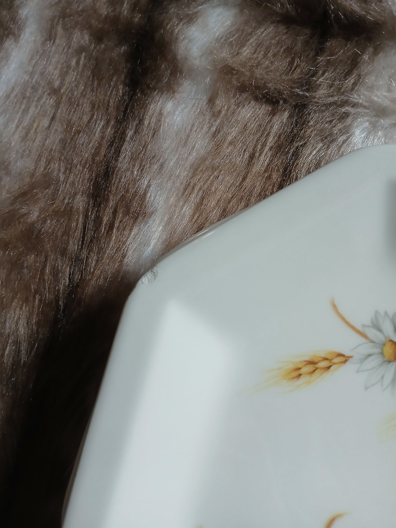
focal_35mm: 26
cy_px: 264
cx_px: 198
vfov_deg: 67.3
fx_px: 397
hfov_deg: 53.1
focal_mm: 3.98
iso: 320
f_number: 1.8
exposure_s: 1/50
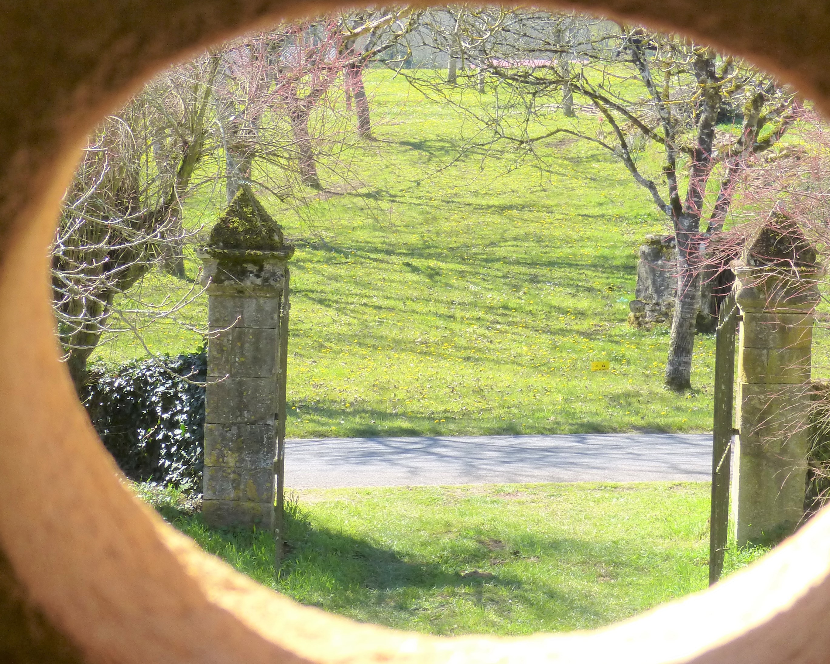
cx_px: 486
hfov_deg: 14.3
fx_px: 3316
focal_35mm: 135
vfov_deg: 11.4
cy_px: 402
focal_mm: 13.8
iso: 160
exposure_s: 1/250
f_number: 4
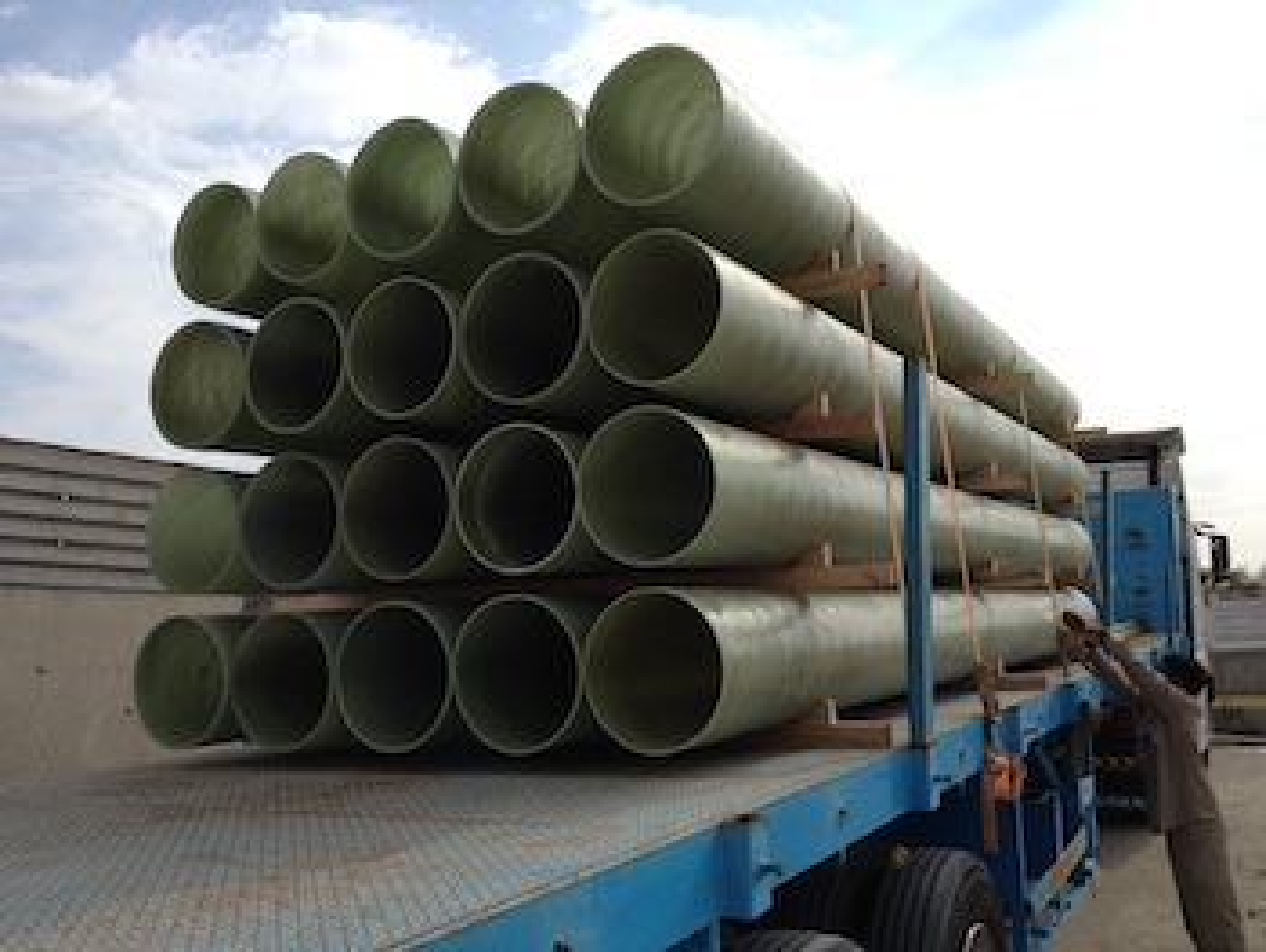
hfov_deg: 52.6
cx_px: 633
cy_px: 476
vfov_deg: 40.7
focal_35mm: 35
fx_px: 1281
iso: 50
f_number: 2.4
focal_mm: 4.28
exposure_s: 1/2123
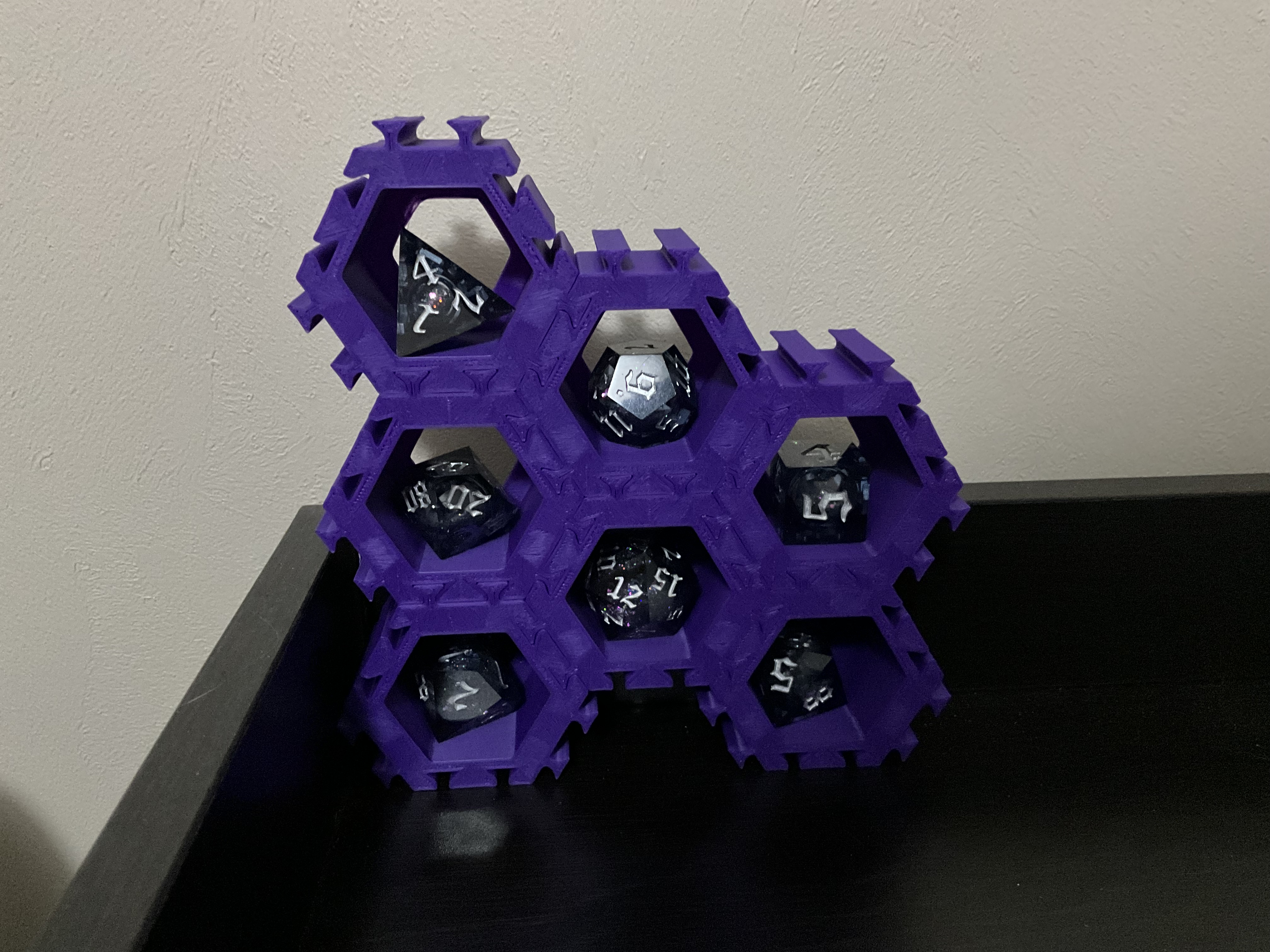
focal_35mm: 29
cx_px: 635
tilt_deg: -19.0
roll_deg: +1.3
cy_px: 476
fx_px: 1064
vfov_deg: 48.2
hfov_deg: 61.7
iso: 640
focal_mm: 3
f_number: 1.8
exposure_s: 1/18
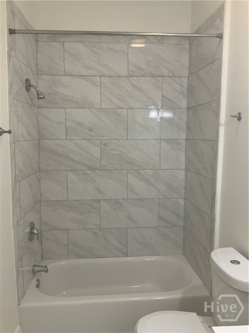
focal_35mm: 29
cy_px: 166
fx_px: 278
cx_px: 124
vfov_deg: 61.7
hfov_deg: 48.2
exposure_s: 1/120
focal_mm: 3
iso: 64
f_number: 1.8
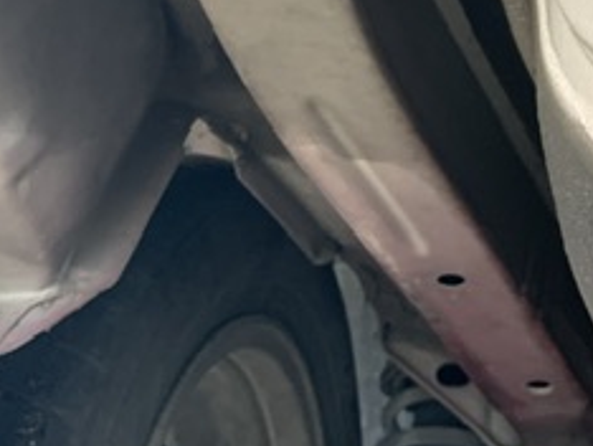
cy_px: 28
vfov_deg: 20.3
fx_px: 1218
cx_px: 606
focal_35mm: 71
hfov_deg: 25.9
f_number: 1.8
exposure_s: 1/60
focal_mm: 4.25
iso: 125
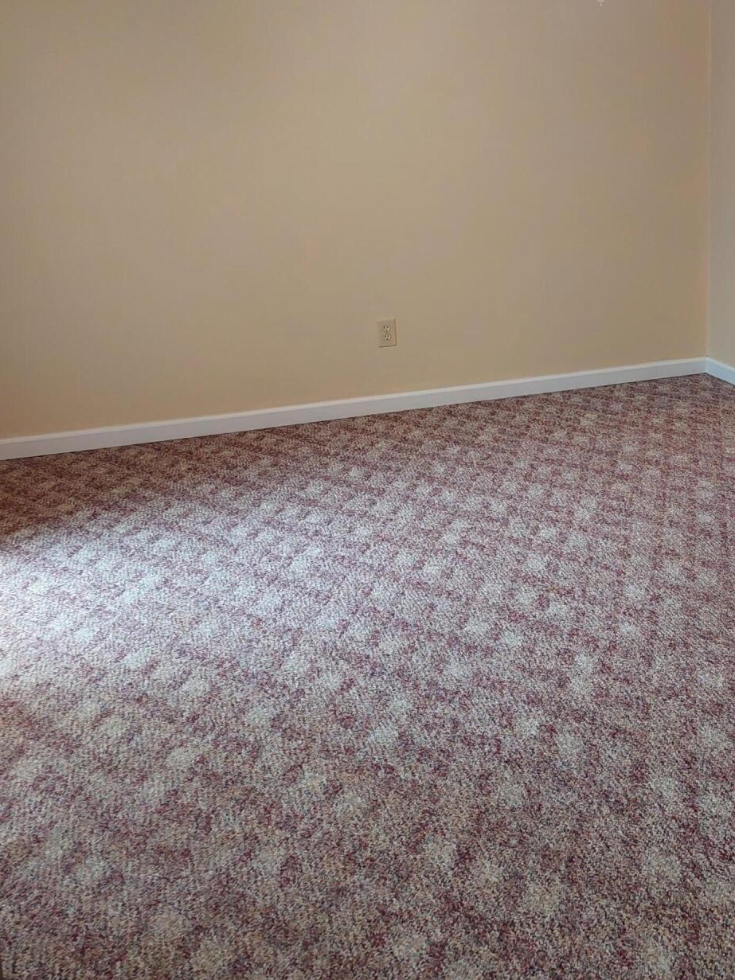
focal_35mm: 39
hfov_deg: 35.7
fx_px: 1104
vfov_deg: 47.3
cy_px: 350
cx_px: 583
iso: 160
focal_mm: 5.23
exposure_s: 1/60
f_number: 1.8
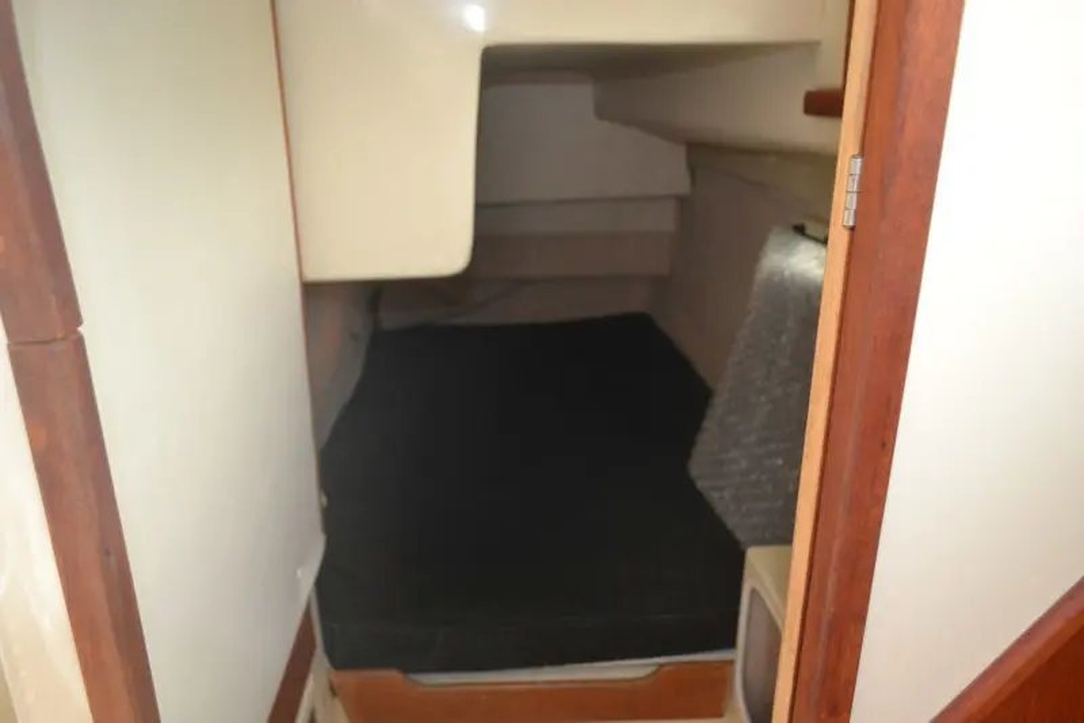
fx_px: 813
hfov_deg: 67.4
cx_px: 542
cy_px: 362
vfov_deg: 47.9
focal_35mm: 27
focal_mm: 18
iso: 450
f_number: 3.5
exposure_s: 1/60
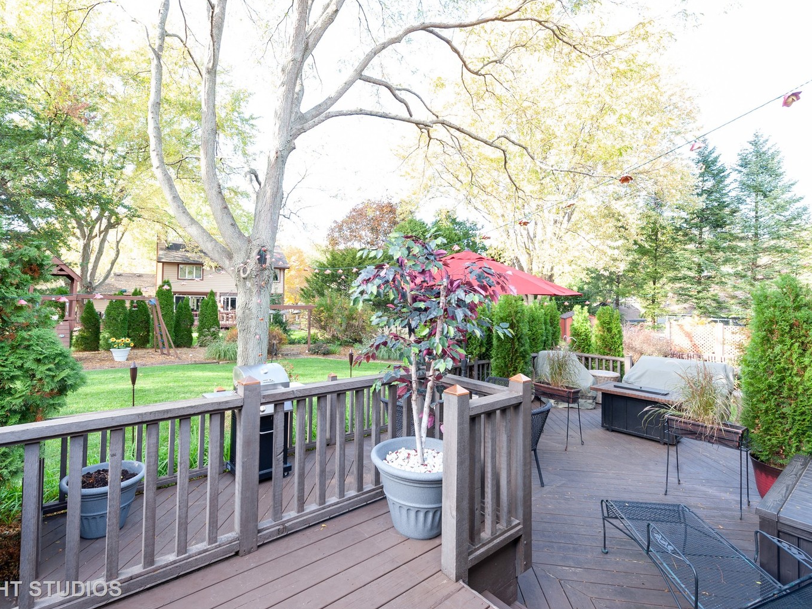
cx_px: 390
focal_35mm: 16
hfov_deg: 94.4
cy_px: 300
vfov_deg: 78.1
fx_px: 375
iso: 200
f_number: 8
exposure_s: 1/13
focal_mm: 14
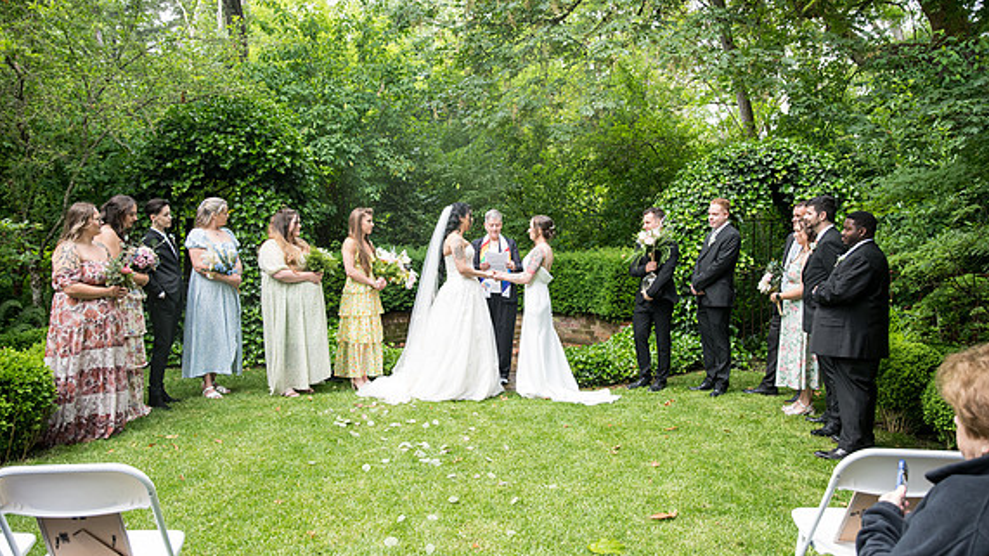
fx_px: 865
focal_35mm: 33
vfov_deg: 35.6
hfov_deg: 59.5
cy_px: 269
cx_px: 497
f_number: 4
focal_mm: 31
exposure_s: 1/400
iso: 1000
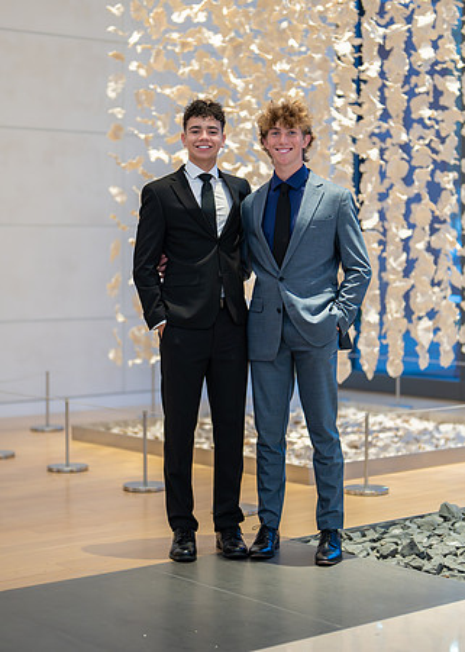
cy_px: 333
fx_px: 1402
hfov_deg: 18.8
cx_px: 236
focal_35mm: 76
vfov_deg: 26.2
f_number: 1.2
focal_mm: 50
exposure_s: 1/640
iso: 1000
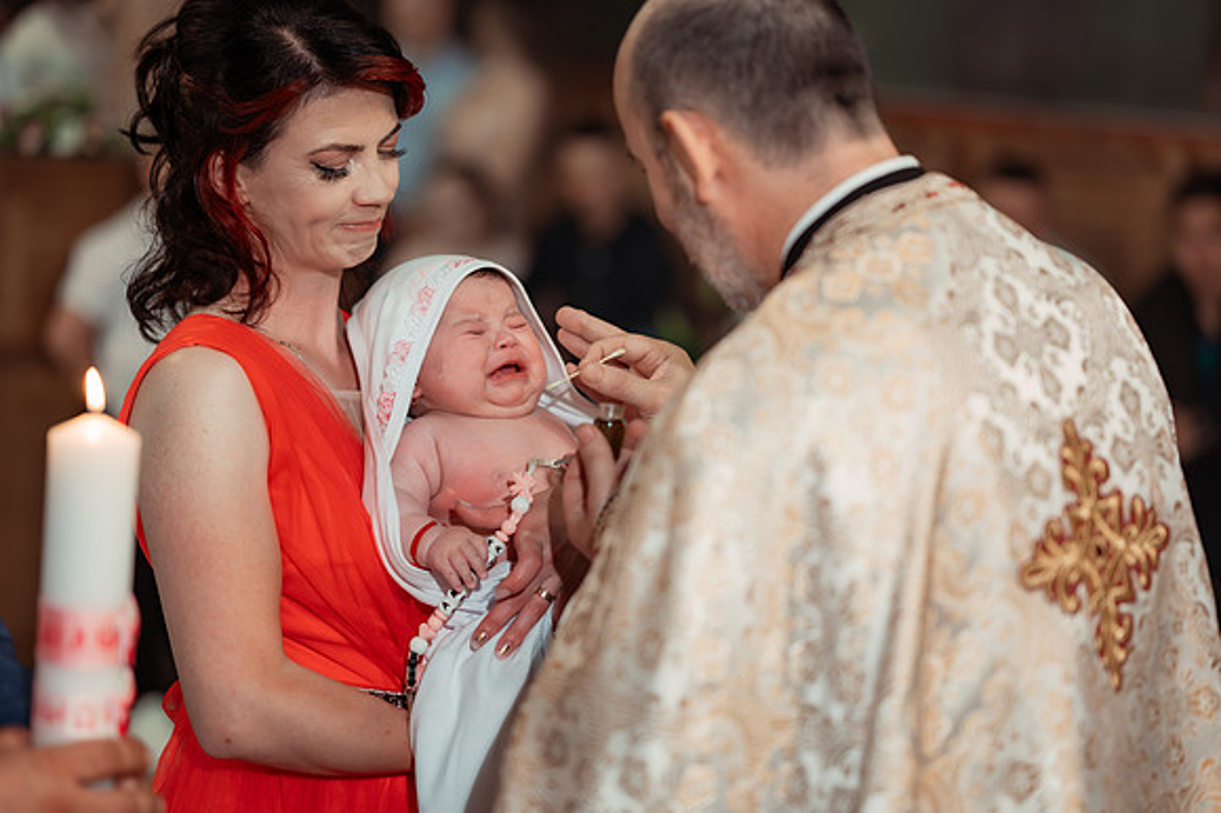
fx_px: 2881
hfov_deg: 23.9
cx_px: 610
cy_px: 406
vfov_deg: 16.1
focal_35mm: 85
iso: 1600
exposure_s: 1/250
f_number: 2
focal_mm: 85
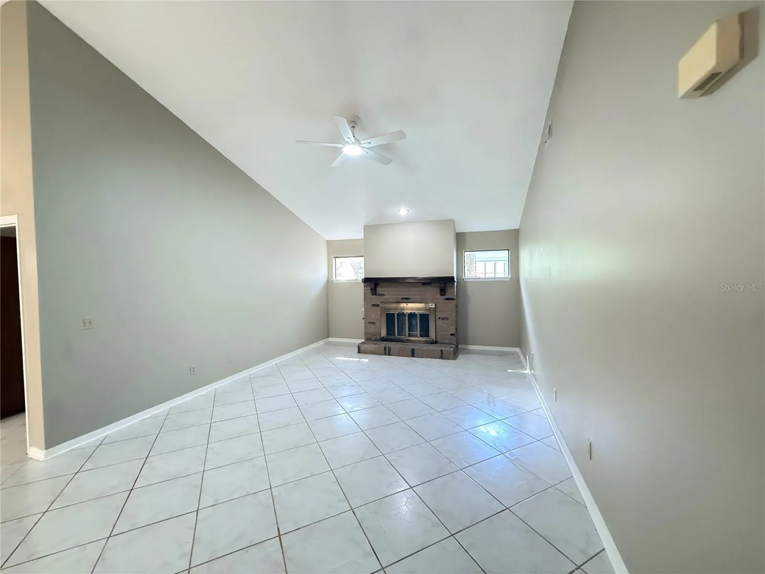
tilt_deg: -0.9
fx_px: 309
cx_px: 382
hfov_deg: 102.1
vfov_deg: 85.7
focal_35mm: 14
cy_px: 287
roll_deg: -0.2
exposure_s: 1/60
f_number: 2.2
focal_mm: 2.22
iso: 640
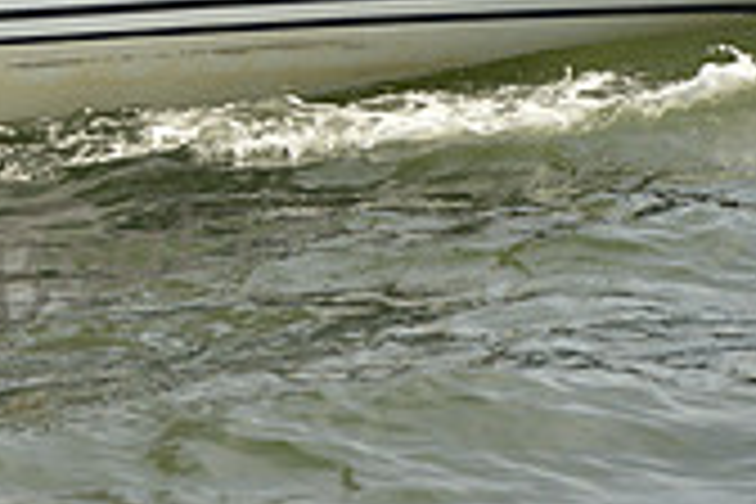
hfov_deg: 8.3
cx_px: -531
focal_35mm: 241
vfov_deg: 5.6
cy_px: -340
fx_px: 5061
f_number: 6.3
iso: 200
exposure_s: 1/1000
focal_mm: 70
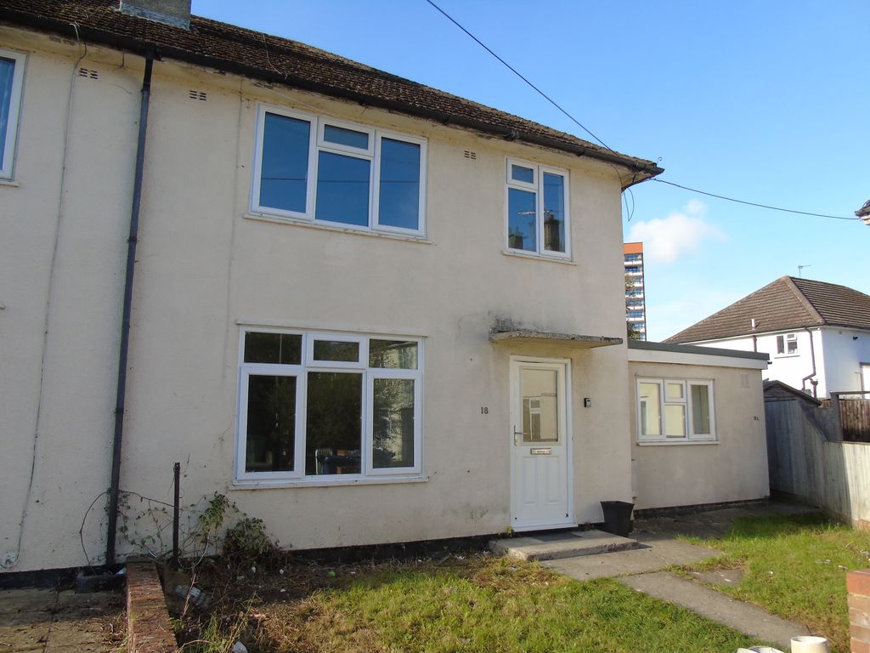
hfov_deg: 69.4
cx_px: 435
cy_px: 326
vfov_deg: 54.9
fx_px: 628
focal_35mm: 25
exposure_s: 1/400
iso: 80
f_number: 3.4
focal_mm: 4.4
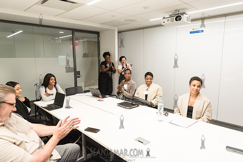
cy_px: 81
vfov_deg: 53.2
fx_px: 162
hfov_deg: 73.7
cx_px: 122
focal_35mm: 24
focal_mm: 24
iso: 2500
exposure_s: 1/320
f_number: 4
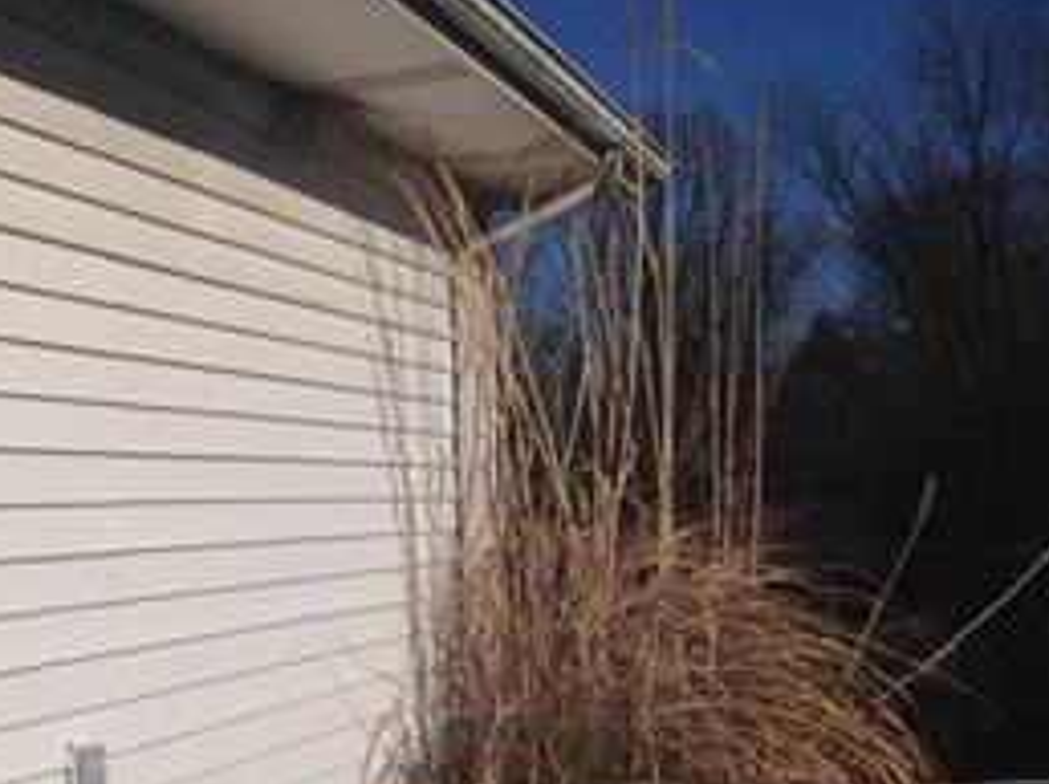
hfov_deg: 22.3
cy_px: 439
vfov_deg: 18.0
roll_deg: +0.7
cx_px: -155
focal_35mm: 82
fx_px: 2483
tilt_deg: -1.1
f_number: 2.4
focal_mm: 4.12
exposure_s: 1/6803
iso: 50
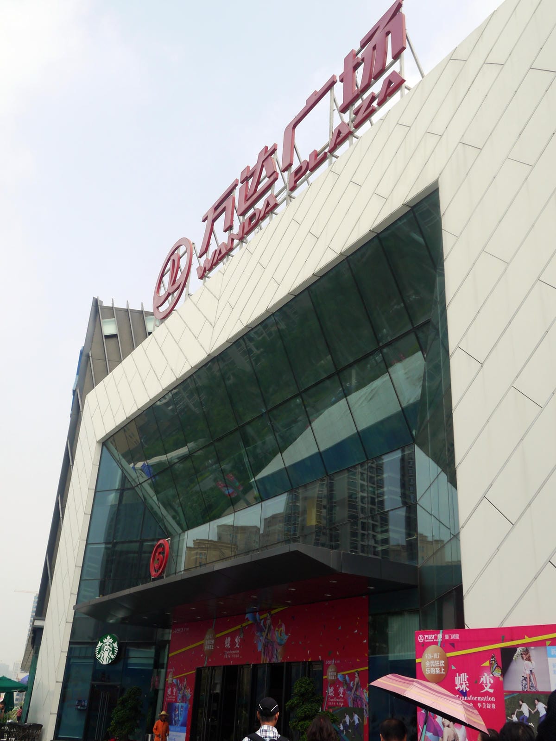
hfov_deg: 41.8
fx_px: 728
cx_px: 278
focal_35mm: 34
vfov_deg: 54.0
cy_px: 370
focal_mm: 17
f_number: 8
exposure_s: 1/400
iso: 160
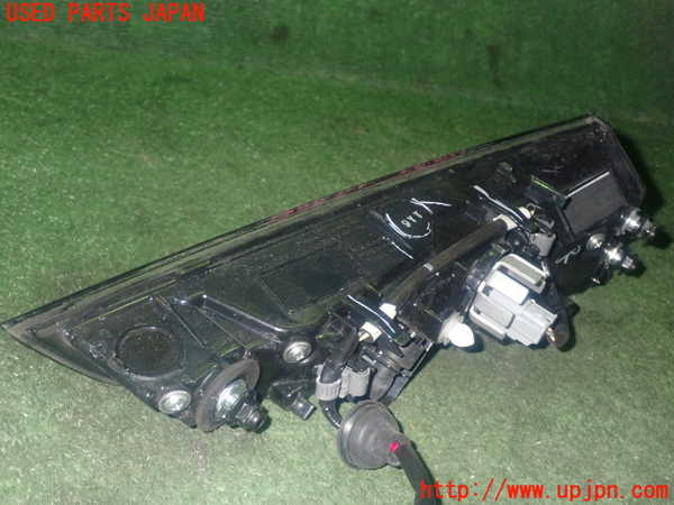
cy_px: 252
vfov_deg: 32.9
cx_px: 337
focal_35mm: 44
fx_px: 857
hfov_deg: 42.9
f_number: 9
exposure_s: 1/40
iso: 800
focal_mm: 7.84
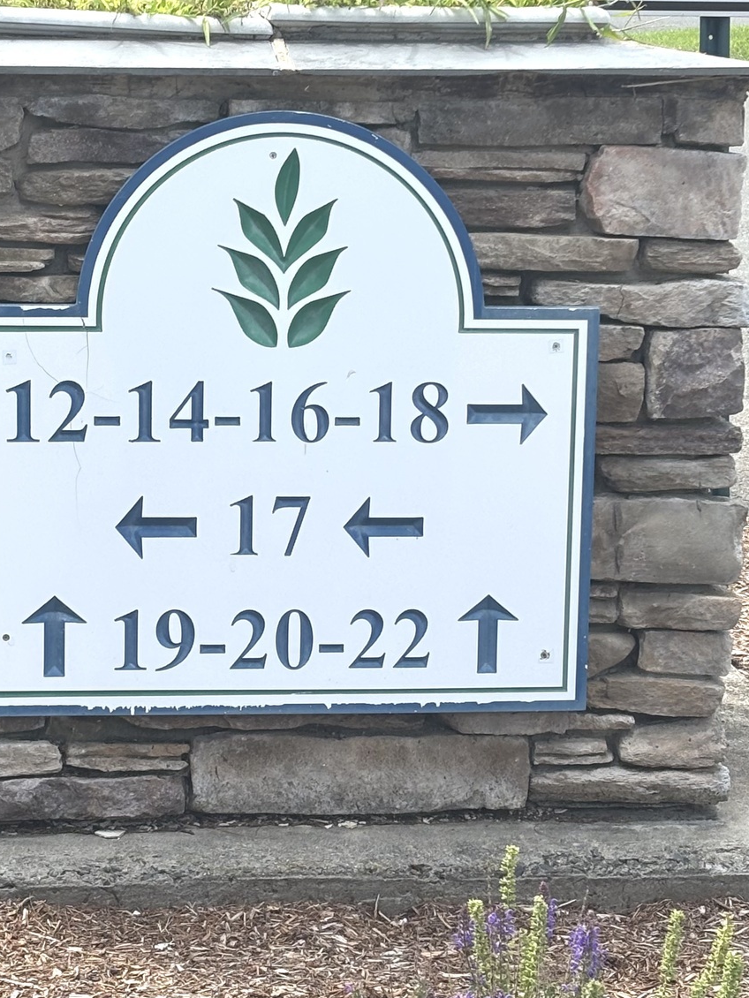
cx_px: 271
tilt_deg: -9.6
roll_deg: -1.8
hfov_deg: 14.0
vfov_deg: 18.5
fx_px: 3057
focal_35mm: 106
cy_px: 407
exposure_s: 1/978
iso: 32
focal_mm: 5.96
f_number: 1.6
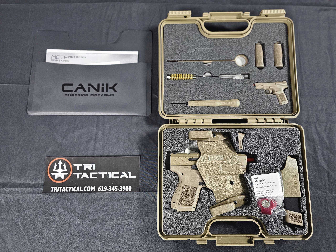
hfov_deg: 73.9
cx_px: 168
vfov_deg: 58.9
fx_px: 223
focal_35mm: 23
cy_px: 126
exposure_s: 1/30
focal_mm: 6.3
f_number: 1.7
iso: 500
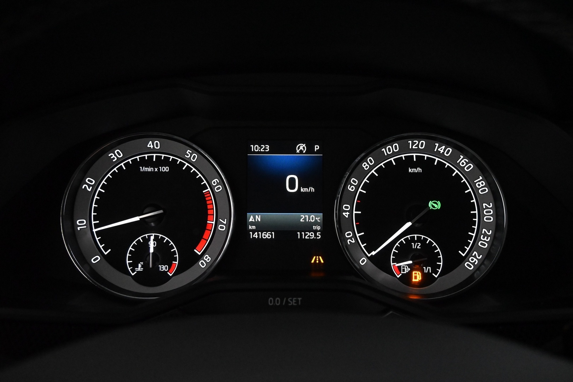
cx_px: 286
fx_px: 525
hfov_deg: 57.2
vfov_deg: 40.0
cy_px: 191
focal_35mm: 33
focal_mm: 22
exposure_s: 1/80
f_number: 4.5
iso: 6400
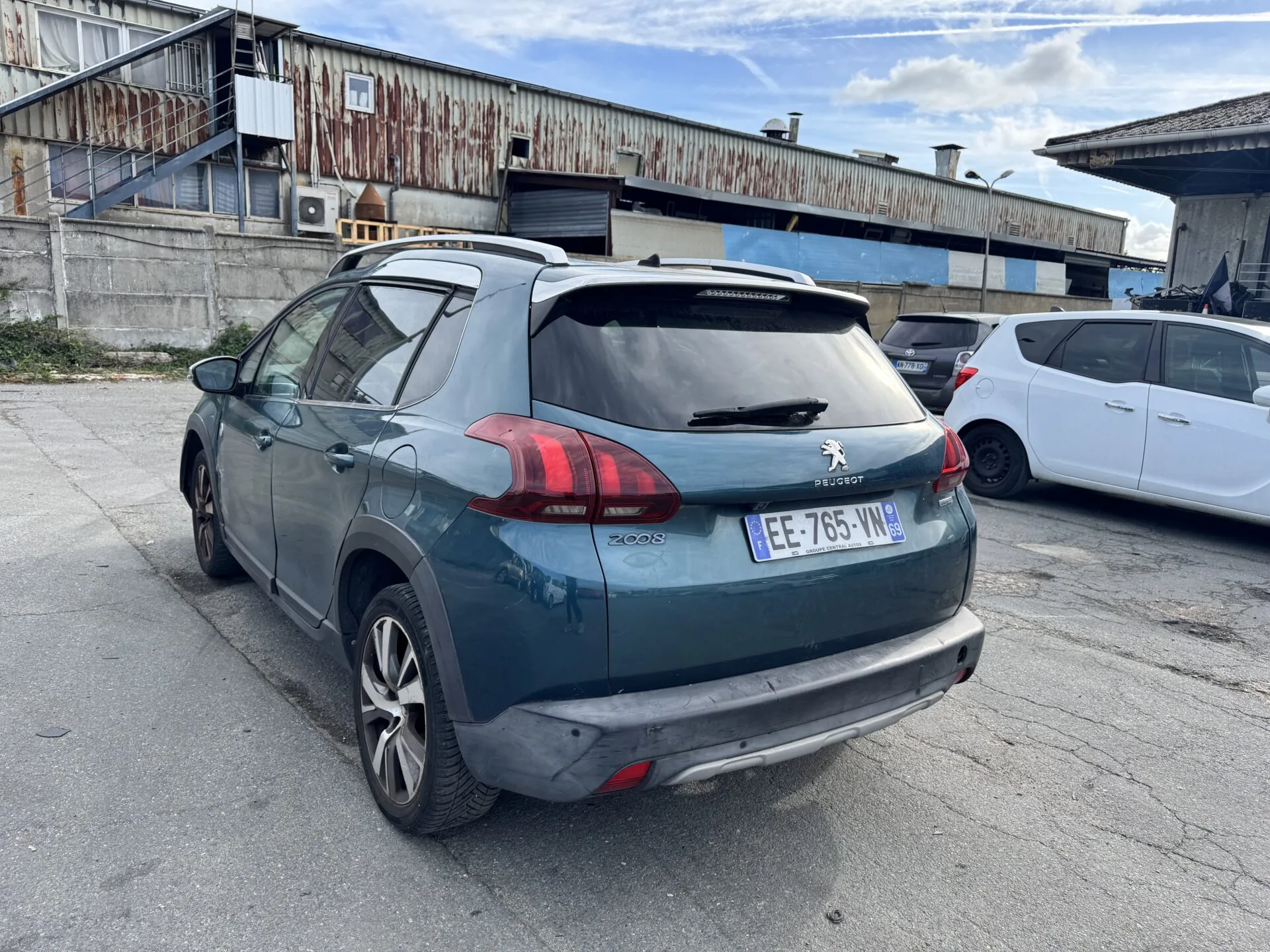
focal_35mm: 24
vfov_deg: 56.8
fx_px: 881
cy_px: 476
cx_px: 635
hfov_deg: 71.6
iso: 80
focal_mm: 6.76
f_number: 1.78
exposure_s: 1/1193
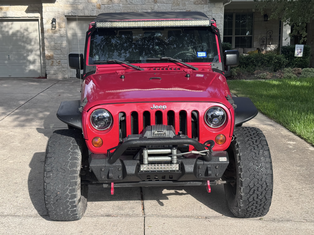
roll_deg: +0.3
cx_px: 157
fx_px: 435
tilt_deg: -8.2
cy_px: 118
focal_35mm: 48
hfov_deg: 39.7
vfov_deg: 30.3
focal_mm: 6.76
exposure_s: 1/900
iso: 64
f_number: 1.78
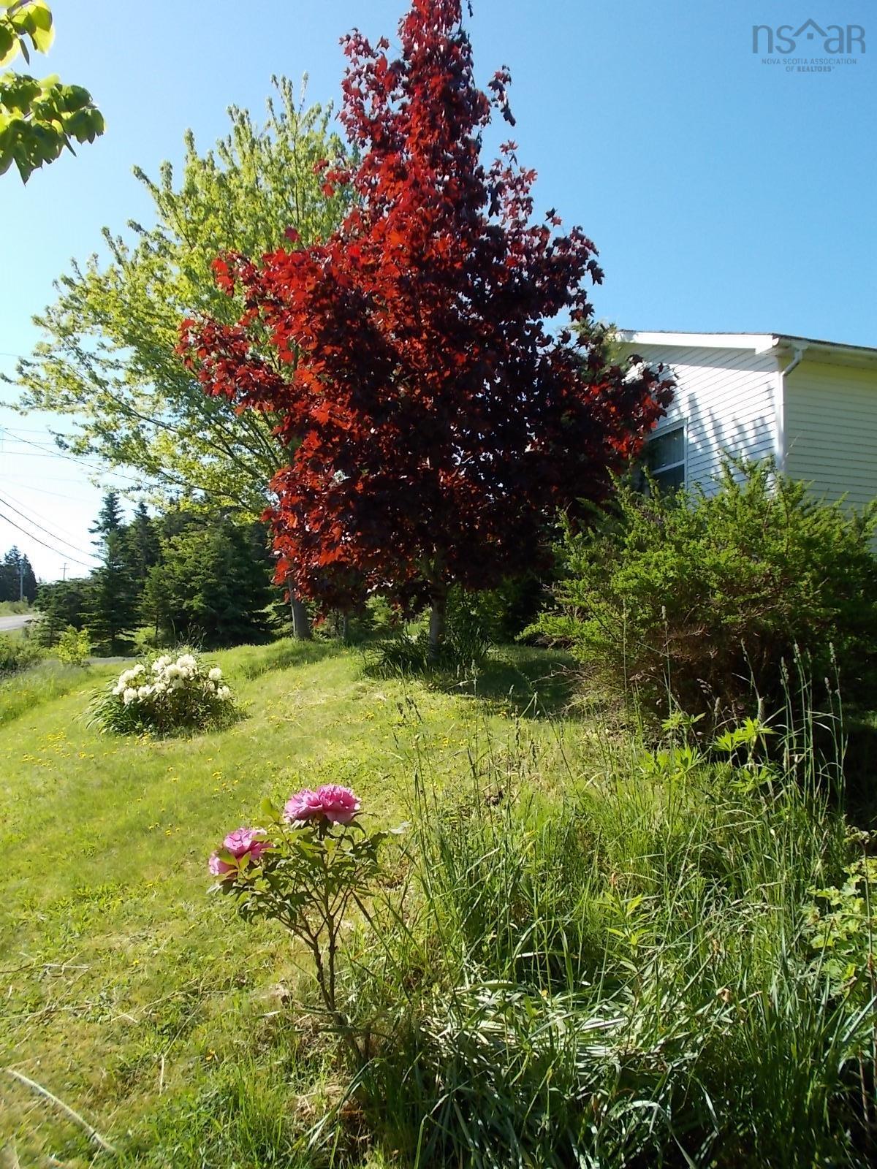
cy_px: 584
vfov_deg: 60.0
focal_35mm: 30
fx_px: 1013
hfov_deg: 46.8
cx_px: 438
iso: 80
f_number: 3.4
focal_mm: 5.3
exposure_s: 1/500
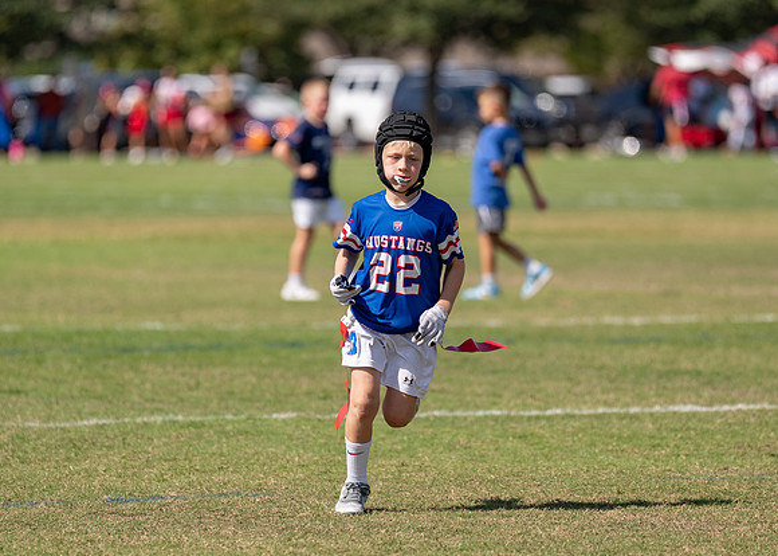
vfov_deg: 3.8
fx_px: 8327
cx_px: 358
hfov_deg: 5.3
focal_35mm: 377
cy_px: 303
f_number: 2.8
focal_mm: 200
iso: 100
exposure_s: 1/2000
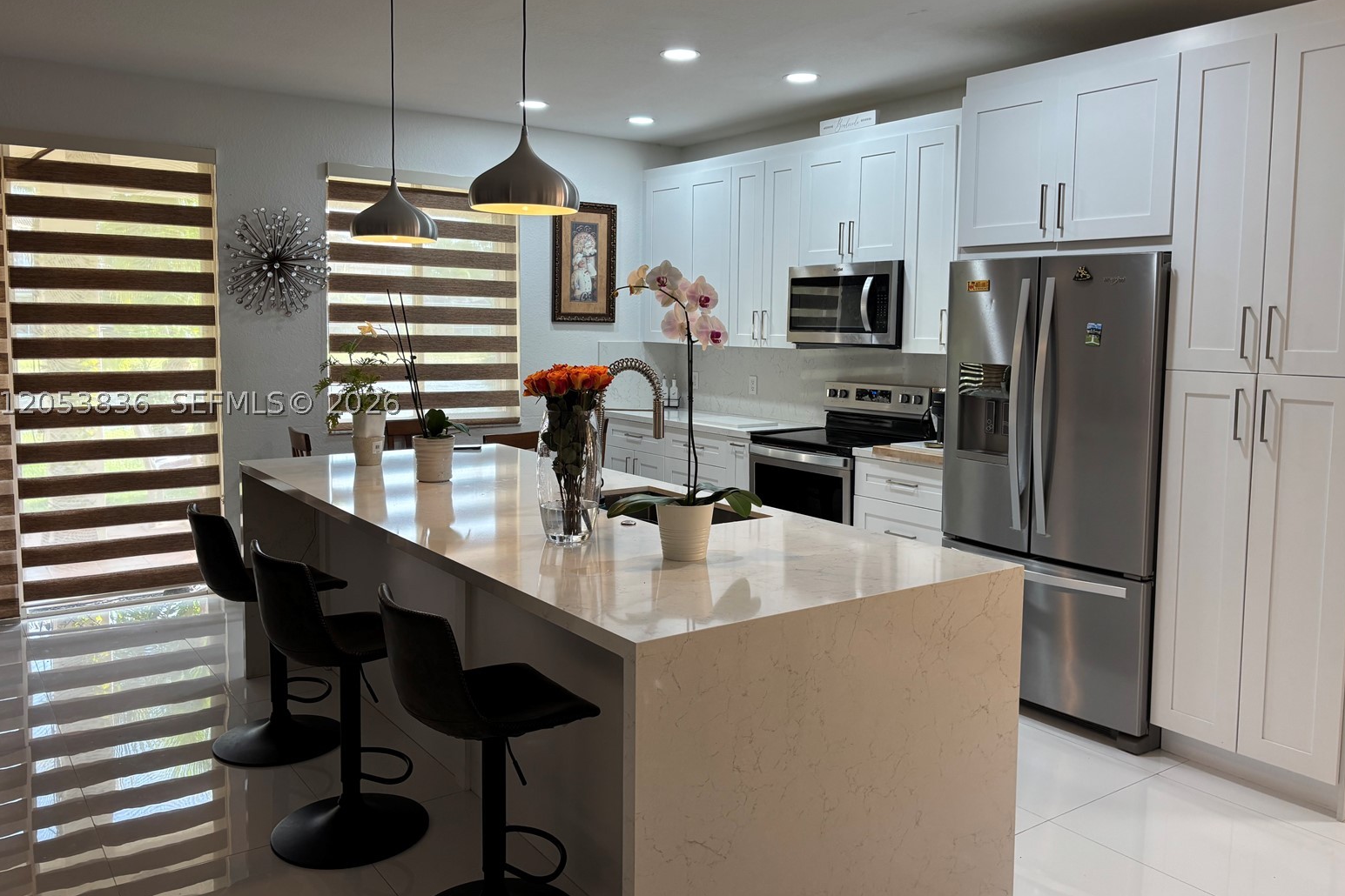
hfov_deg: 65.5
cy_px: 403
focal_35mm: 28
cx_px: 667
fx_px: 1046
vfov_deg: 46.3
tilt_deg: -5.0
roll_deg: -0.5
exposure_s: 1/120
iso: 100
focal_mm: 5.96
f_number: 1.6
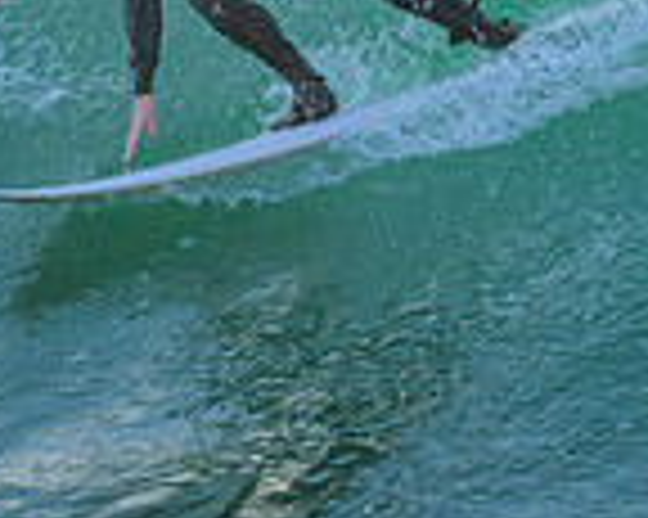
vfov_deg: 0.5
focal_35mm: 3026
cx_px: 410
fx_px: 57994
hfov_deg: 0.6
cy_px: -142
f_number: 6.3
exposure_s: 1/2000
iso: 1250
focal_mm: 800
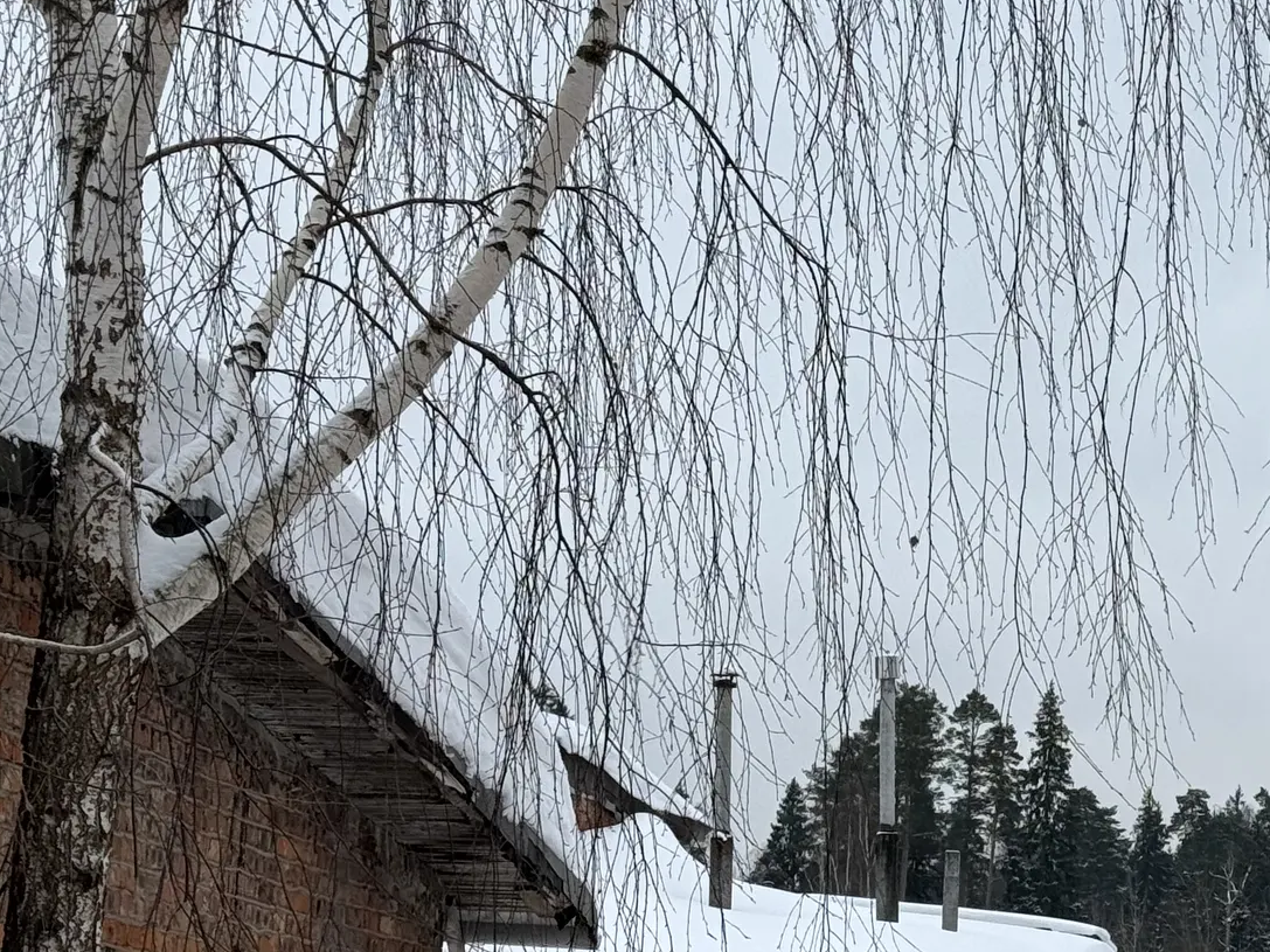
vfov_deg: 13.9
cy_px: 667
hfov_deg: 18.2
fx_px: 3889
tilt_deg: +6.6
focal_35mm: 106
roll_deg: -2.2
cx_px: 1205
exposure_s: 1/739
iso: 64
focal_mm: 6.86
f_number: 1.78
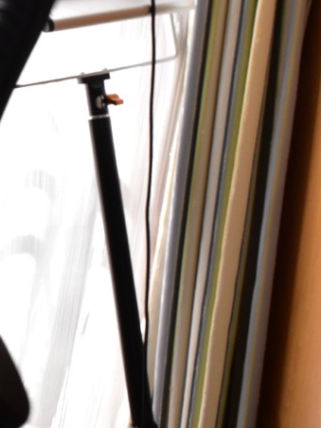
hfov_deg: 16.7
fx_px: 955
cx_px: -212
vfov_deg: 25.1
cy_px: 124
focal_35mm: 77
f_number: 10
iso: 1600
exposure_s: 1/2500
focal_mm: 21
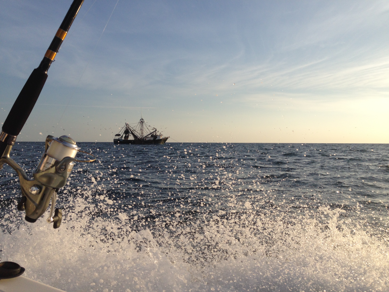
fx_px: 371
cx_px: 194
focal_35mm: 33
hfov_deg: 55.4
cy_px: 146
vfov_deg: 42.9
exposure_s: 1/2088
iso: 50
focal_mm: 4.12
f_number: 2.4
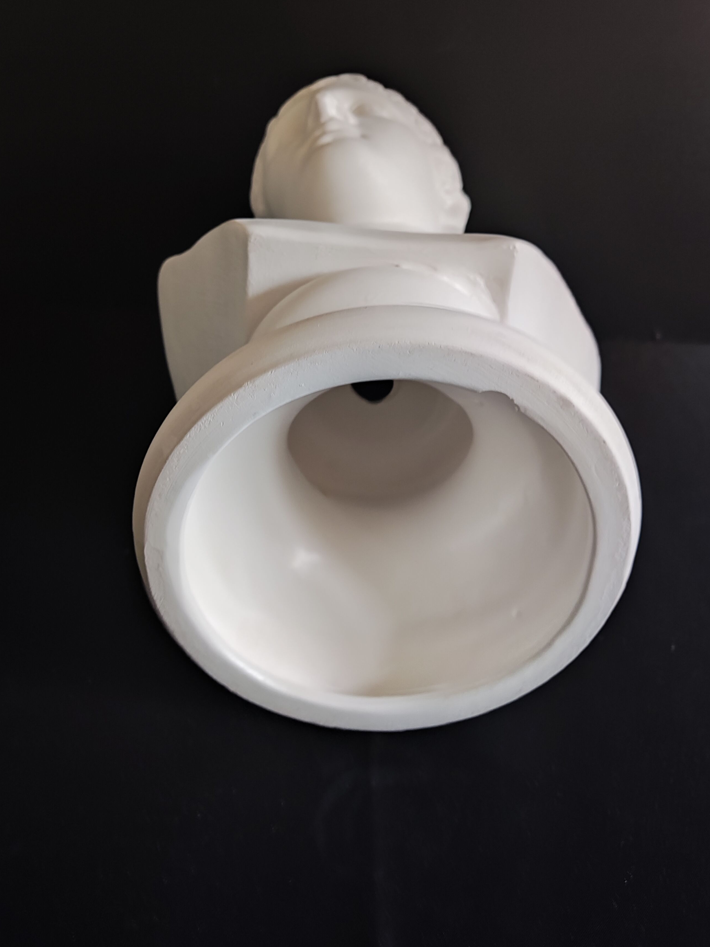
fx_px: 793
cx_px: 360
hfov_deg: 48.2
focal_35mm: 29
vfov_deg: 61.5
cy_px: 415
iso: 223
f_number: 1.79
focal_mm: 4.71
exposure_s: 1/20
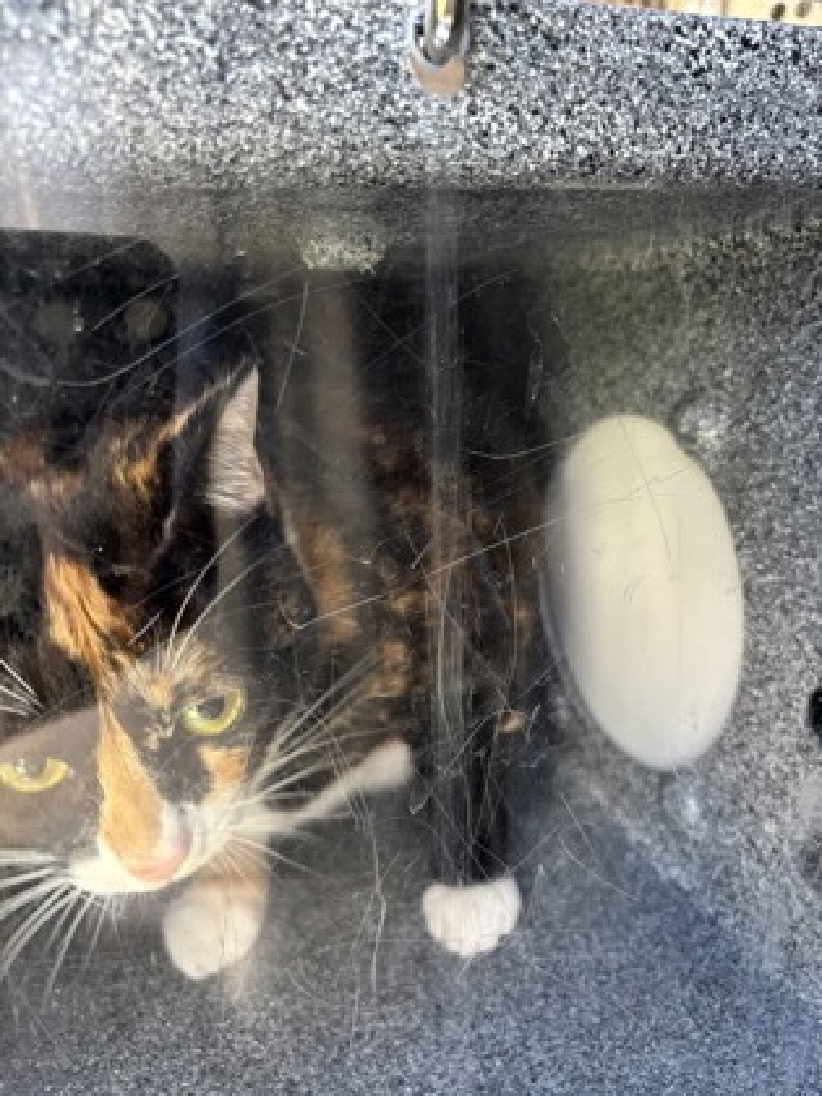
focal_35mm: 26
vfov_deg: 67.3
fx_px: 823
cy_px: 548
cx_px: 411
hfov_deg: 53.1
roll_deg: -1.3
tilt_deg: -17.2
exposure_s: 1/60
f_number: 1.6
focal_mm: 5.96
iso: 200
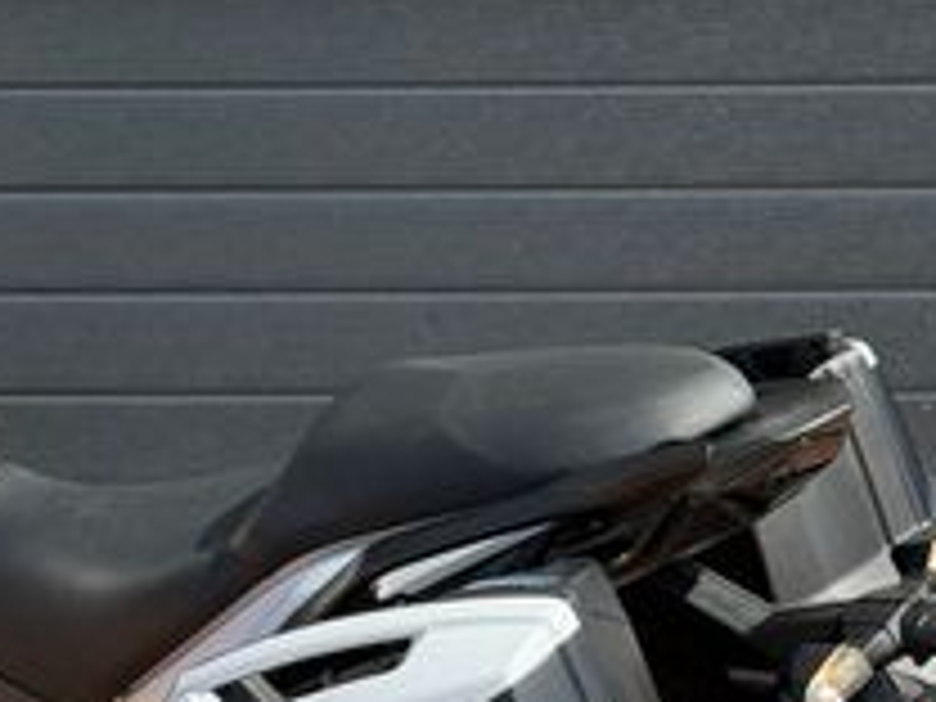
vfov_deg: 10.0
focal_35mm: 148
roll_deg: +0.5
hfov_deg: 13.1
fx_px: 4002
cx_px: -99
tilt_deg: -8.0
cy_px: 626
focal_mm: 6.76
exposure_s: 1/2667
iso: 100
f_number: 1.78
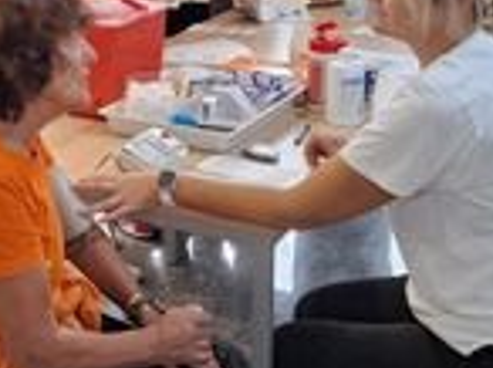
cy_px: 101
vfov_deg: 20.5
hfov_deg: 26.5
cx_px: 44
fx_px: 1010
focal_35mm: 71
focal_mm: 5.54
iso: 160
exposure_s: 1/50
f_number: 1.8
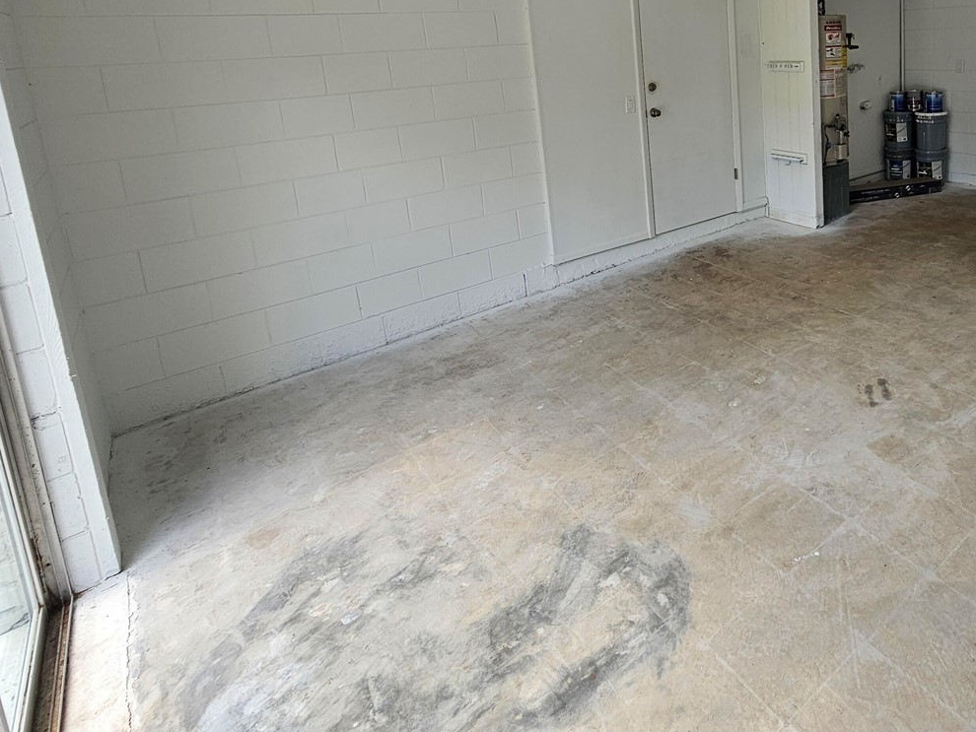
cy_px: 162
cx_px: 764
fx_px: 592
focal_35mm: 21
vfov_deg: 59.2
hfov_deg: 71.9
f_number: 2.2
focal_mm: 2.2
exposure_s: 1/212
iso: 50
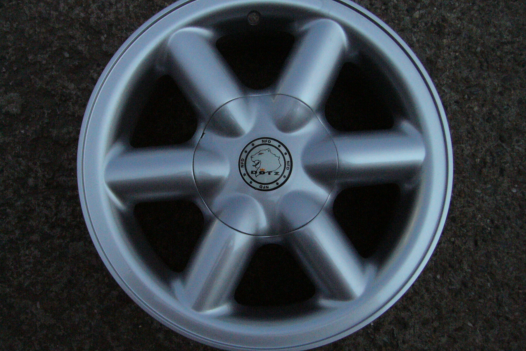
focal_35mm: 37
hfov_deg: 51.9
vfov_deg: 36.0
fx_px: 541
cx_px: 261
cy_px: 173
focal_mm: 5.8
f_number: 5.6
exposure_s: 1/1300
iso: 400
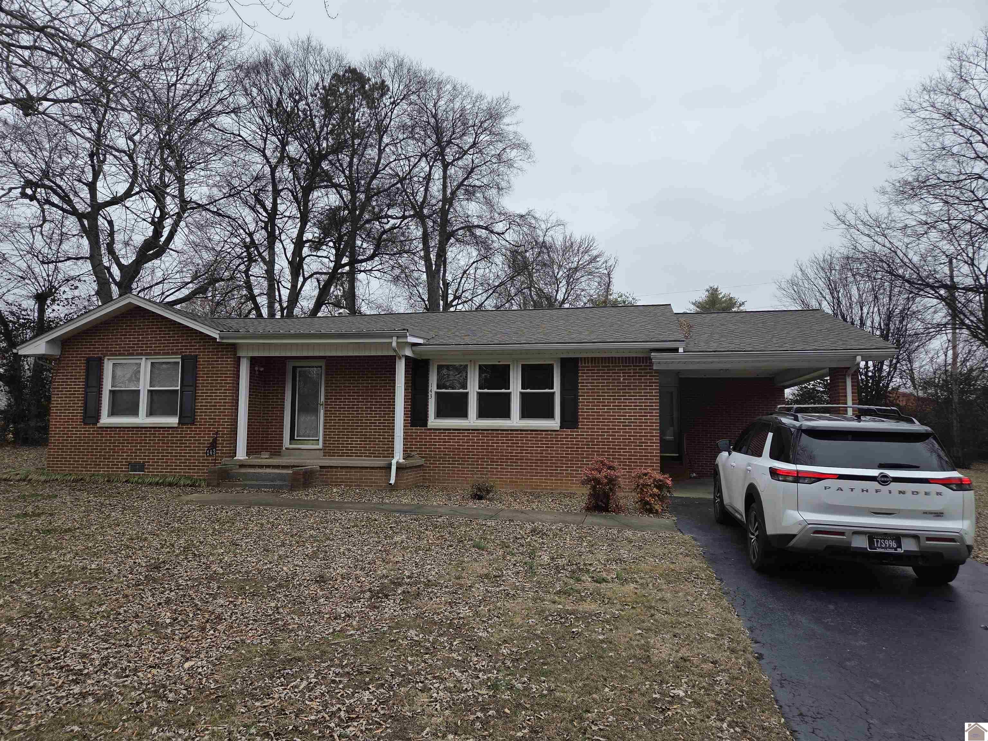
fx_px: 656
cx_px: 494
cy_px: 370
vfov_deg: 58.9
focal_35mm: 23
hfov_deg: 73.9
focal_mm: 5.4
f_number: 1.8
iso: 80
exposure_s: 1/1314
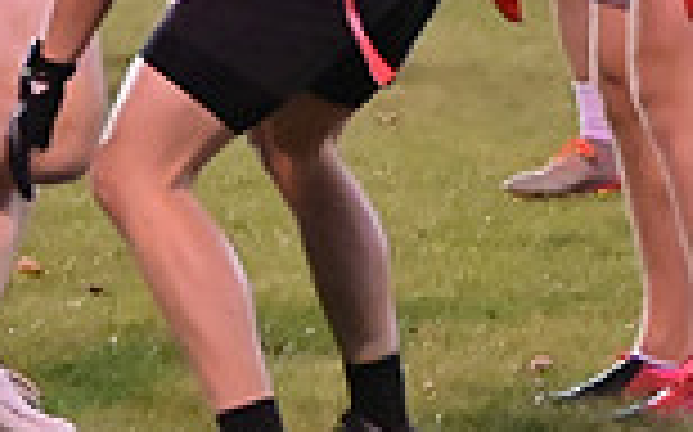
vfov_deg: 2.1
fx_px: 11965
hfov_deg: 3.3
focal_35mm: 634
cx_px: -90
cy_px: -250
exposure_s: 1/500
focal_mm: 110
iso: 6400
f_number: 4
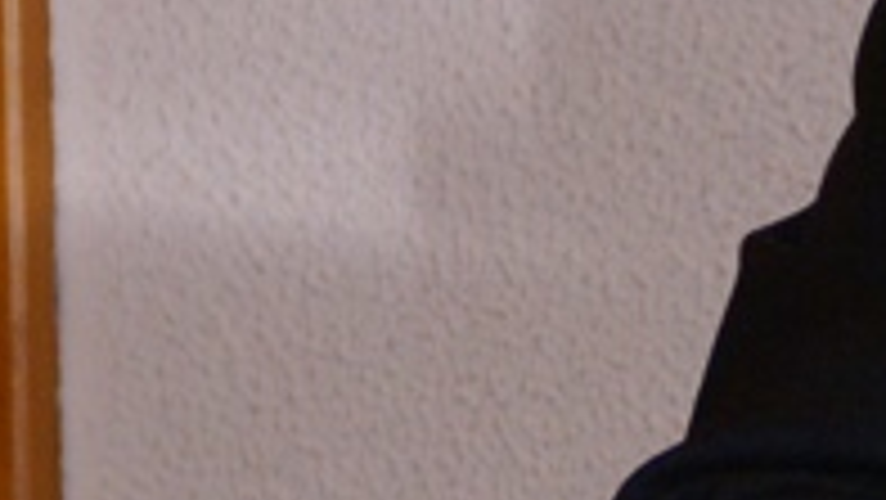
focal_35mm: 612
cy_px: -119
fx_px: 14377
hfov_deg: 3.5
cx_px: 899
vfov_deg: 2.0
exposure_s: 1/125
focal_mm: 75
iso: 400
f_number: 5.6
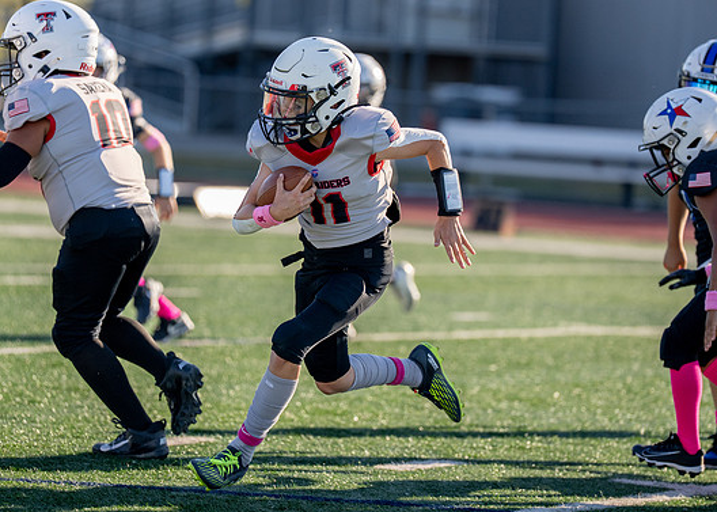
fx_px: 6271
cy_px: 231
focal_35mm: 308
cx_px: 341
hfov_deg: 6.5
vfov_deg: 4.7
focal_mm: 200
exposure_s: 1/2500
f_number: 2.8
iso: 250
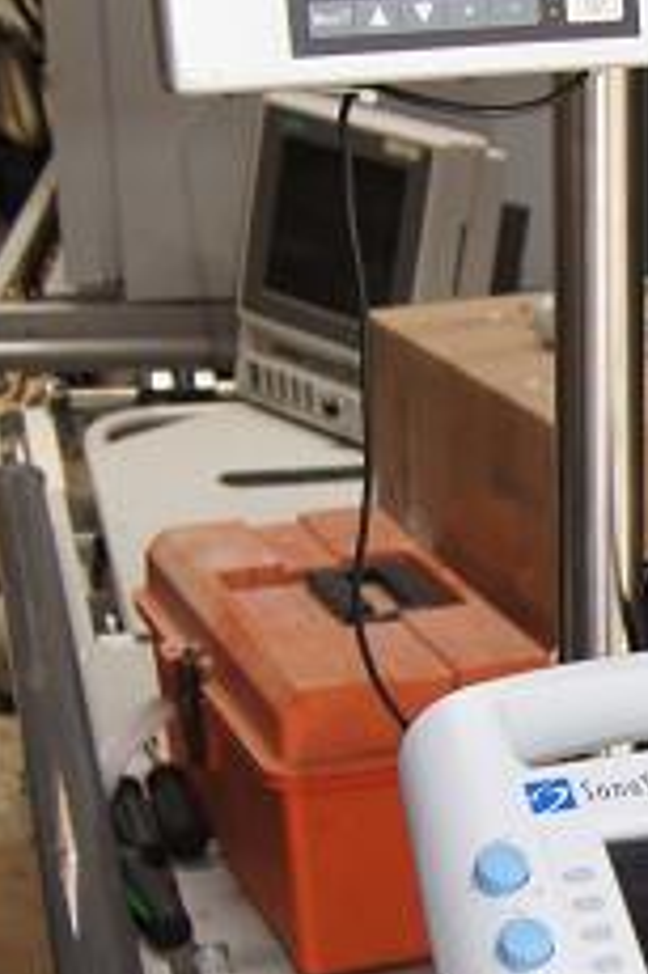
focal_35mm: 97
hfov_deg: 13.0
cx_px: 1091
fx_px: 2623
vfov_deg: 20.9
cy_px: 726
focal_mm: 18
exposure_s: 1/100
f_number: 5
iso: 100
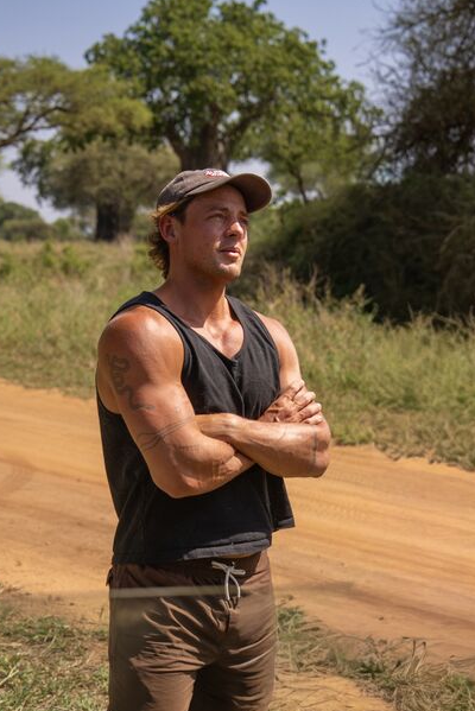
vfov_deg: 28.0
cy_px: 388
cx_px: 246
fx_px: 1423
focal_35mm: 72
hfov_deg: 18.9
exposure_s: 1/500
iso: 80
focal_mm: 48
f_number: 4.5
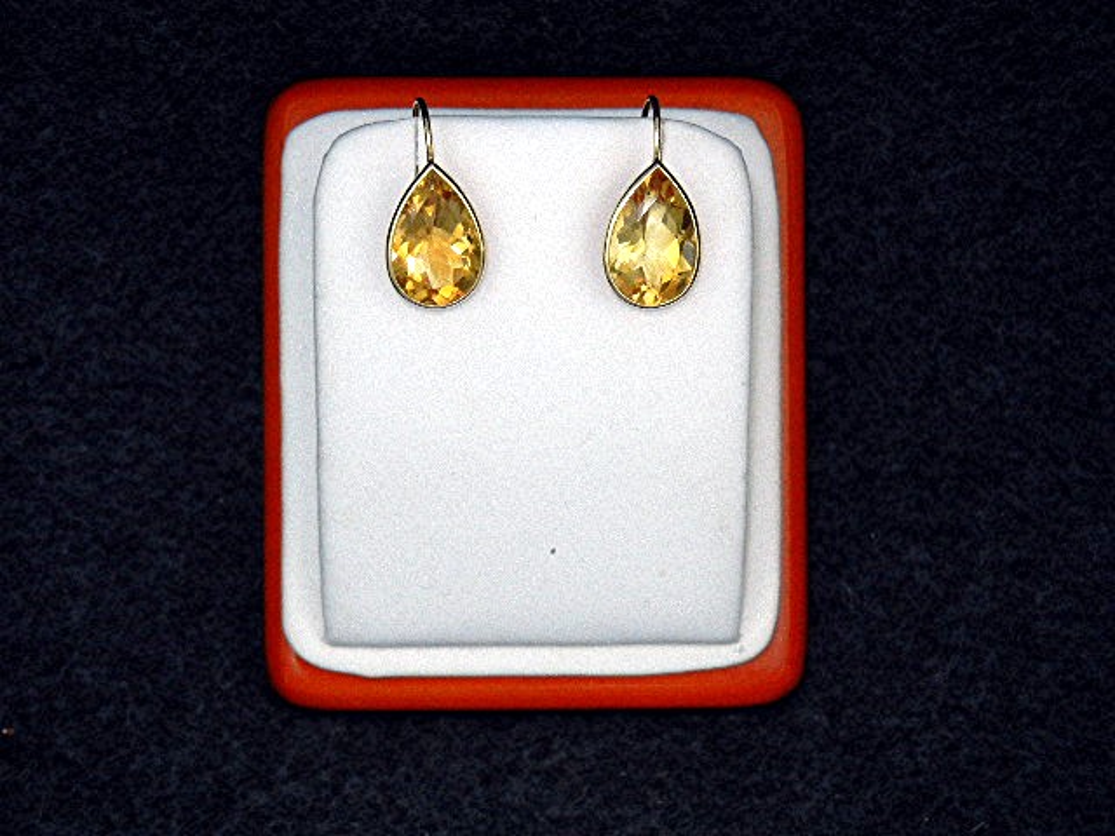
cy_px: 418
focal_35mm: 102
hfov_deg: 19.3
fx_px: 3285
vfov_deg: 14.5
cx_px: 558
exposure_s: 1/30
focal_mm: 18.3
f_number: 4.5
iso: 248
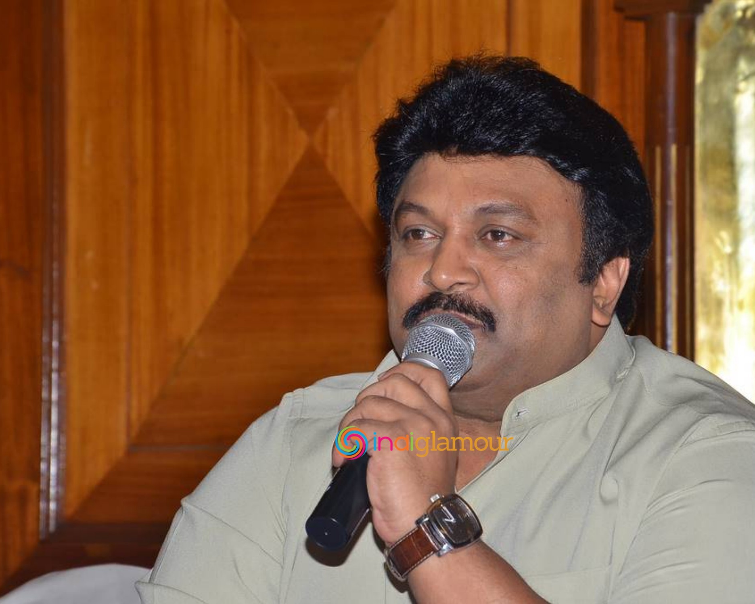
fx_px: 3990
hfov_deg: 10.8
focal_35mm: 179
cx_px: 424
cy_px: 302
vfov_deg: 8.7
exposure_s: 1/125
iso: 800
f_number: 10
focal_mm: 105
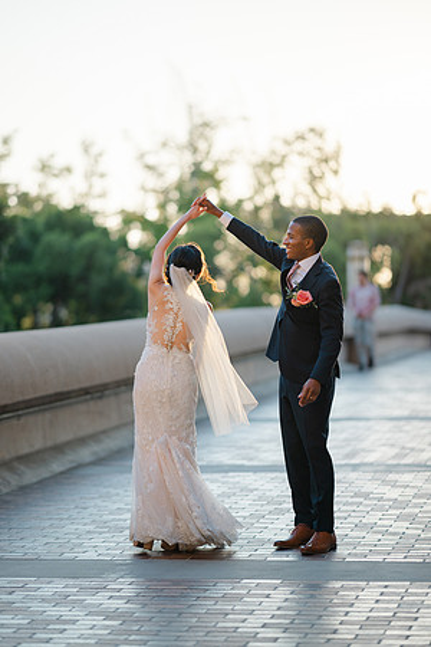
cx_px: 216
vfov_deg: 19.5
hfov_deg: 13.0
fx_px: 1885
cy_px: 324
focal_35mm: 105
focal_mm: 105
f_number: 1.4
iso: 64
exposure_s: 1/1600
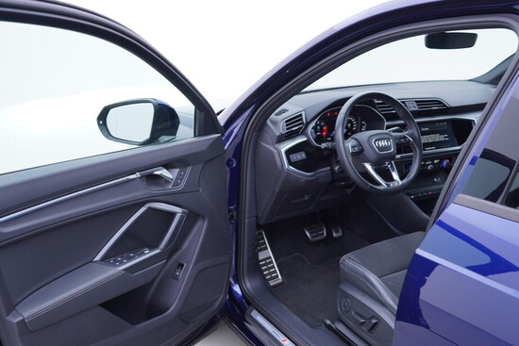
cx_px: 260
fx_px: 519
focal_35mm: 36
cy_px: 173
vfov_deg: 36.9
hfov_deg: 53.1
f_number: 2.8
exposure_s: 1/40
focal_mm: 24
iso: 125
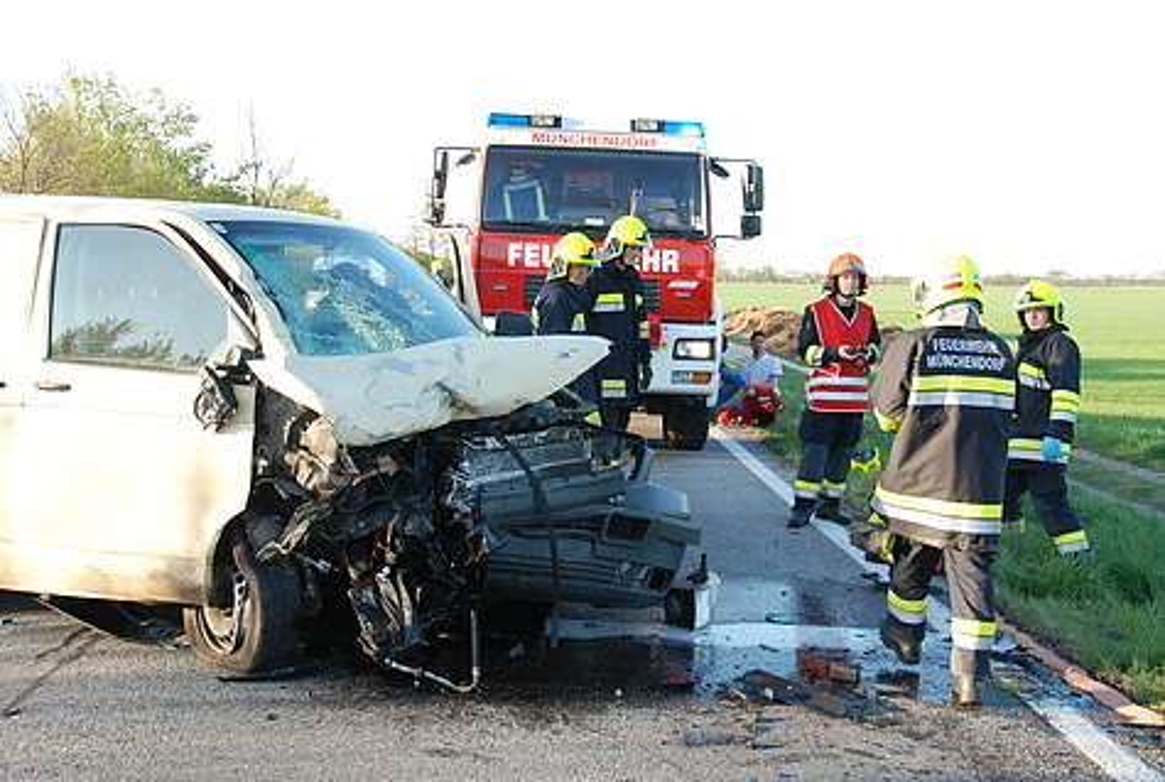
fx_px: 1362
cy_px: 391
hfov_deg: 46.3
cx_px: 582
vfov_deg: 32.0
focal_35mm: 42
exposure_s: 1/200
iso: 400
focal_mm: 28
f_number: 7.1
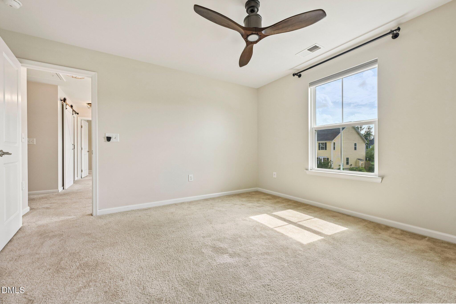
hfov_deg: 104.3
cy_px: 152
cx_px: 228
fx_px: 177
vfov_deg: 81.2
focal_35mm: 14
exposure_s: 1/80
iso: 100
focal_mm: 14
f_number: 8
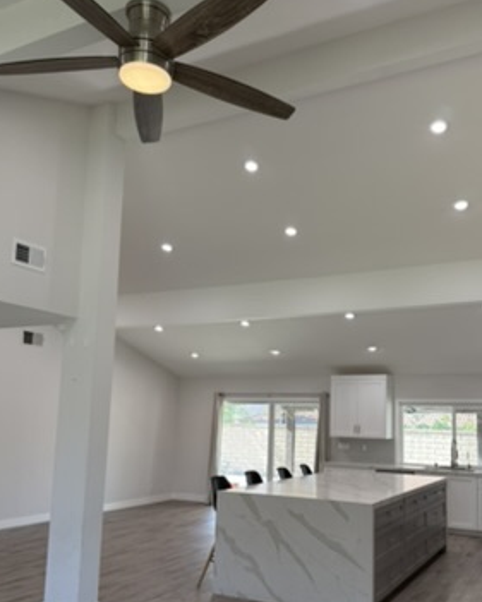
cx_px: 297
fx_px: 570
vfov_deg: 55.3
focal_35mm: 32
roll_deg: -1.5
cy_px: 360
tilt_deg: +6.2
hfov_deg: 45.5
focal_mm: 6.76
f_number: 1.78
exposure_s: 1/226
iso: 125
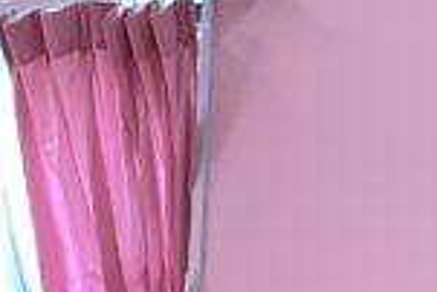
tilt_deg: -14.6
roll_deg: +0.1
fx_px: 1993
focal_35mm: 164
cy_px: 783
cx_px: -287
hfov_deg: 11.8
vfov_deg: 7.6
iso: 64
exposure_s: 1/50
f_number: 2.4
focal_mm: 3.3
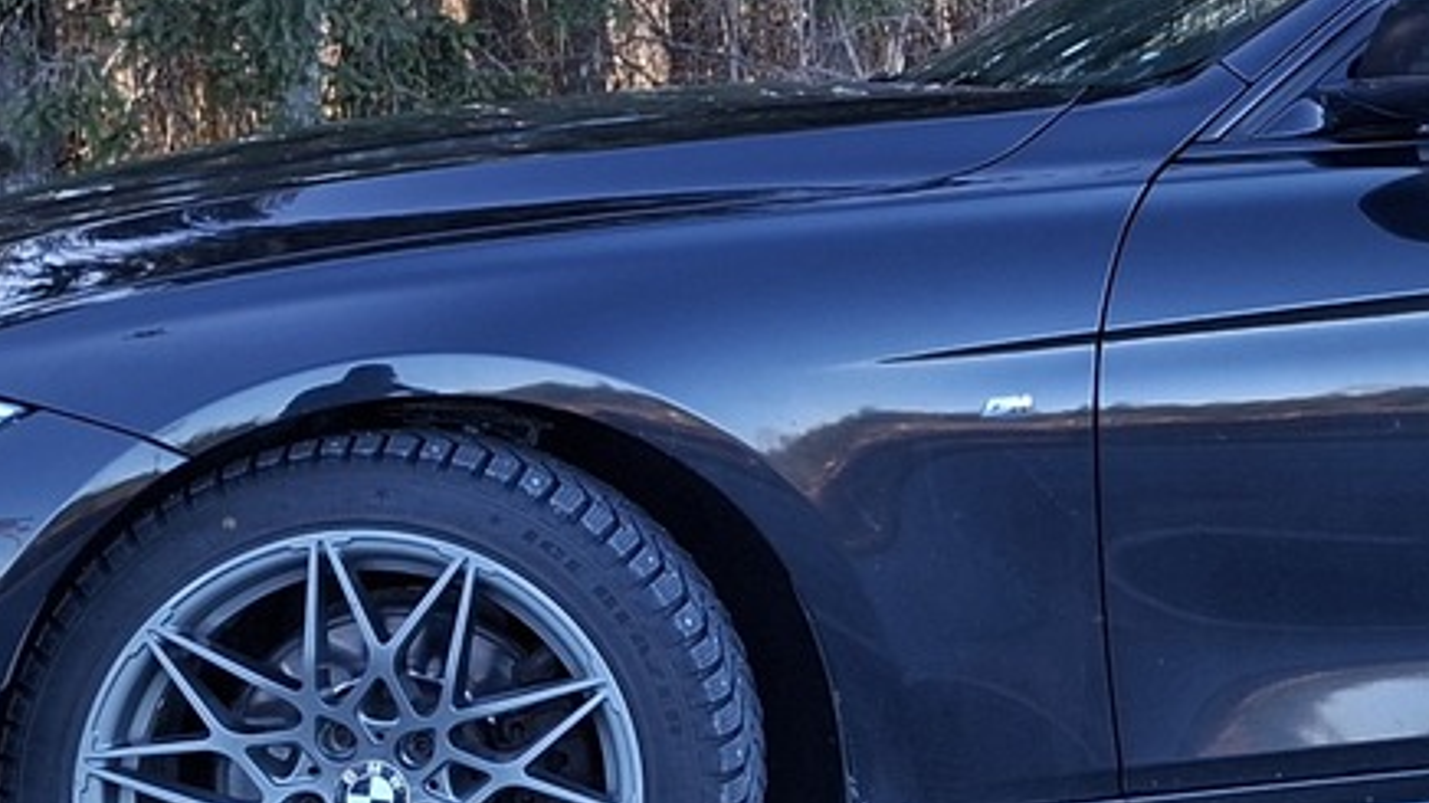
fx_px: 3485
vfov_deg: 13.1
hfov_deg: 22.0
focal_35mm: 92
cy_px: 357
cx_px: 1557
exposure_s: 1/108
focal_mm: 5.54
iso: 50
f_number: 1.8
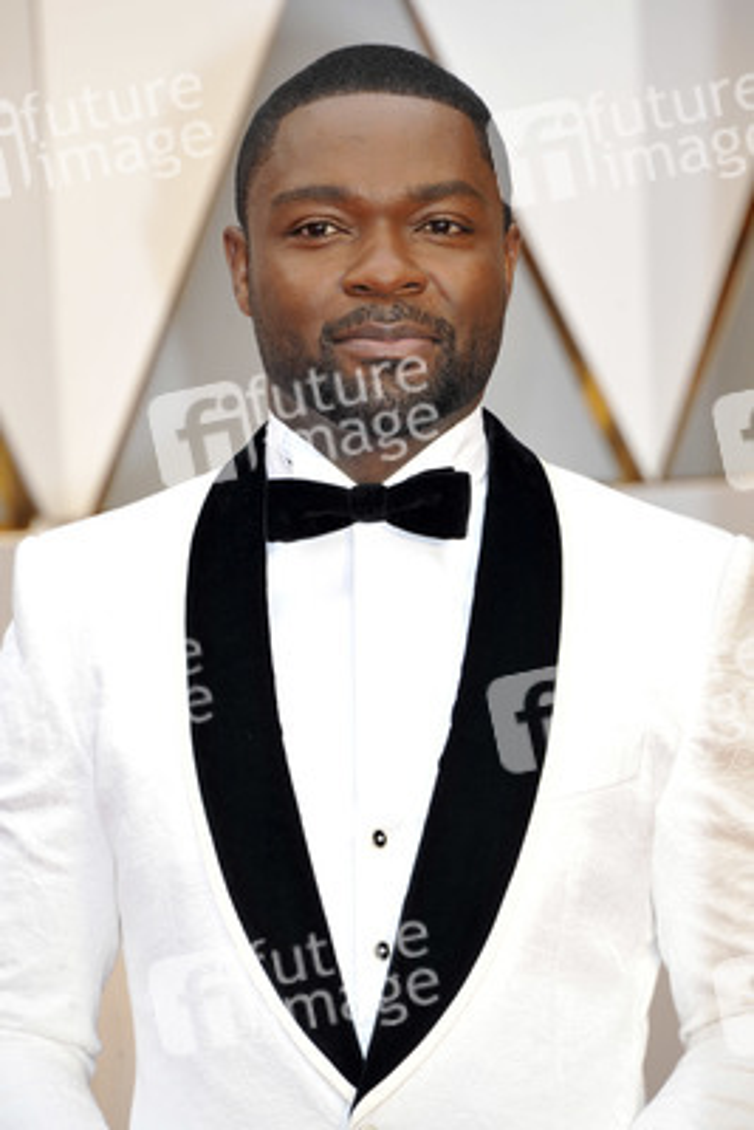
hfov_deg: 4.6
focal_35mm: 300
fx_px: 9416
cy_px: 565
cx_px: 377
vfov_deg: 6.9
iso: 1000
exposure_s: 1/250
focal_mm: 300
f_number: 7.1
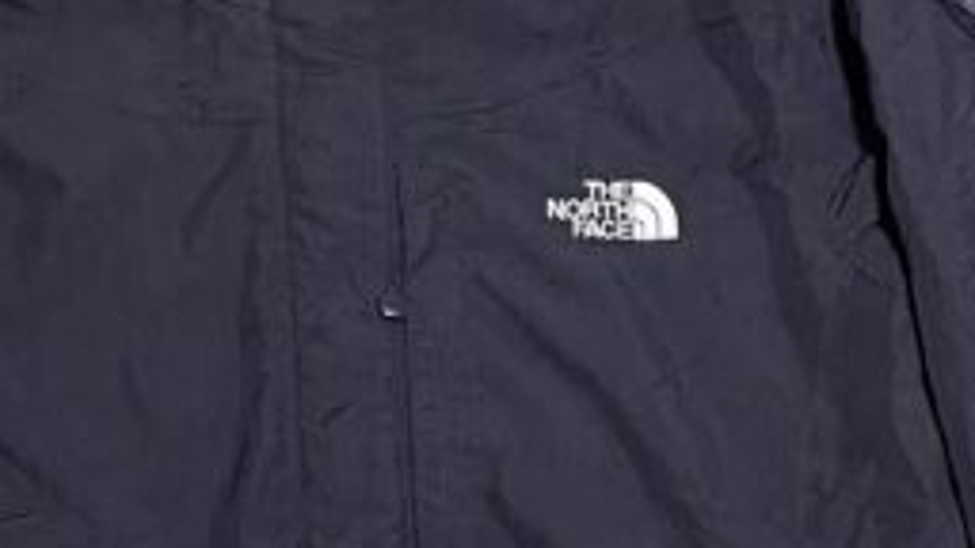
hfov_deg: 35.4
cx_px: 453
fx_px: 1525
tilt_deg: -62.6
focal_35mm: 59
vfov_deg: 19.7
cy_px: 569
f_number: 1.6
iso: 125
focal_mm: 4.2
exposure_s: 1/50
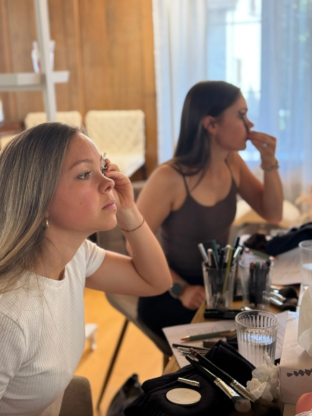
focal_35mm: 48
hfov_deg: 30.3
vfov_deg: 39.7
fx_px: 577
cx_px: 156
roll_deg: +1.8
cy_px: 208
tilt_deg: -12.1
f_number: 1.78
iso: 160
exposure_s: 1/100
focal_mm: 6.76
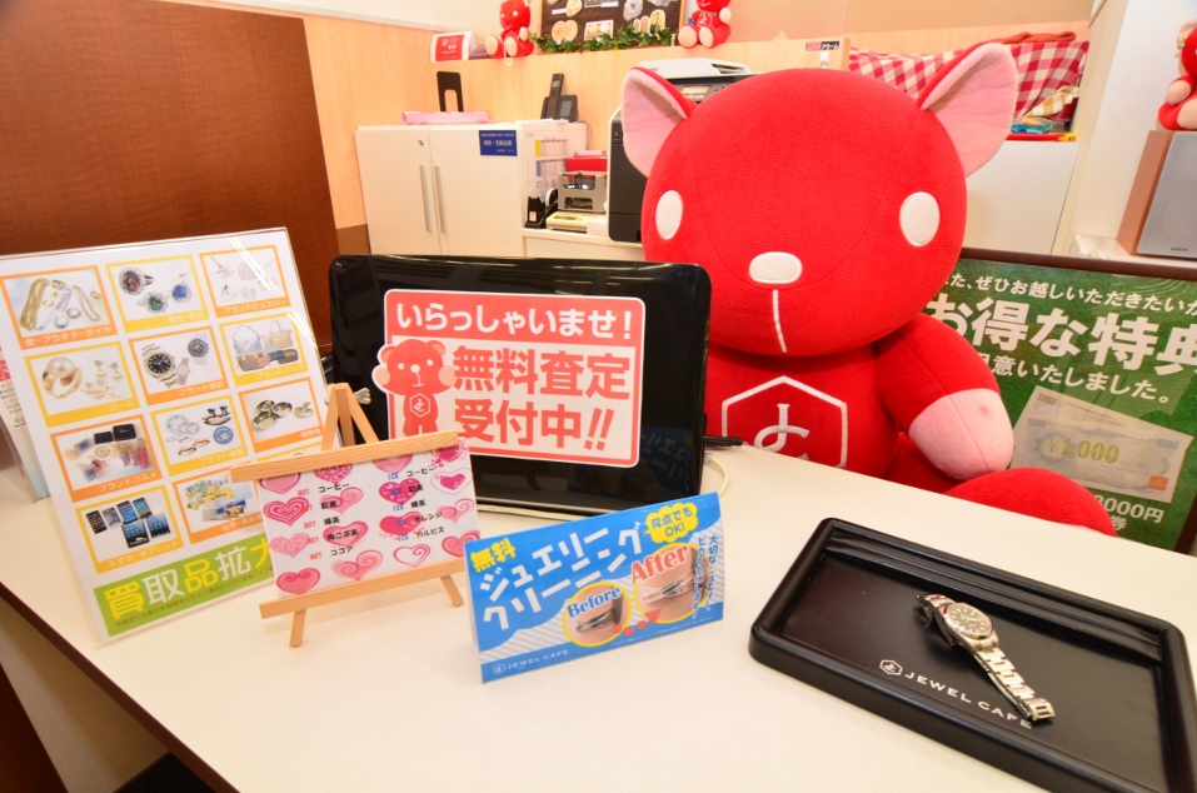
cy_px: 396
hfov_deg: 90.1
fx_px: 597
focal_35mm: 18
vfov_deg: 67.2
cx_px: 598
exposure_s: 1/20
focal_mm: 12
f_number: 8
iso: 800
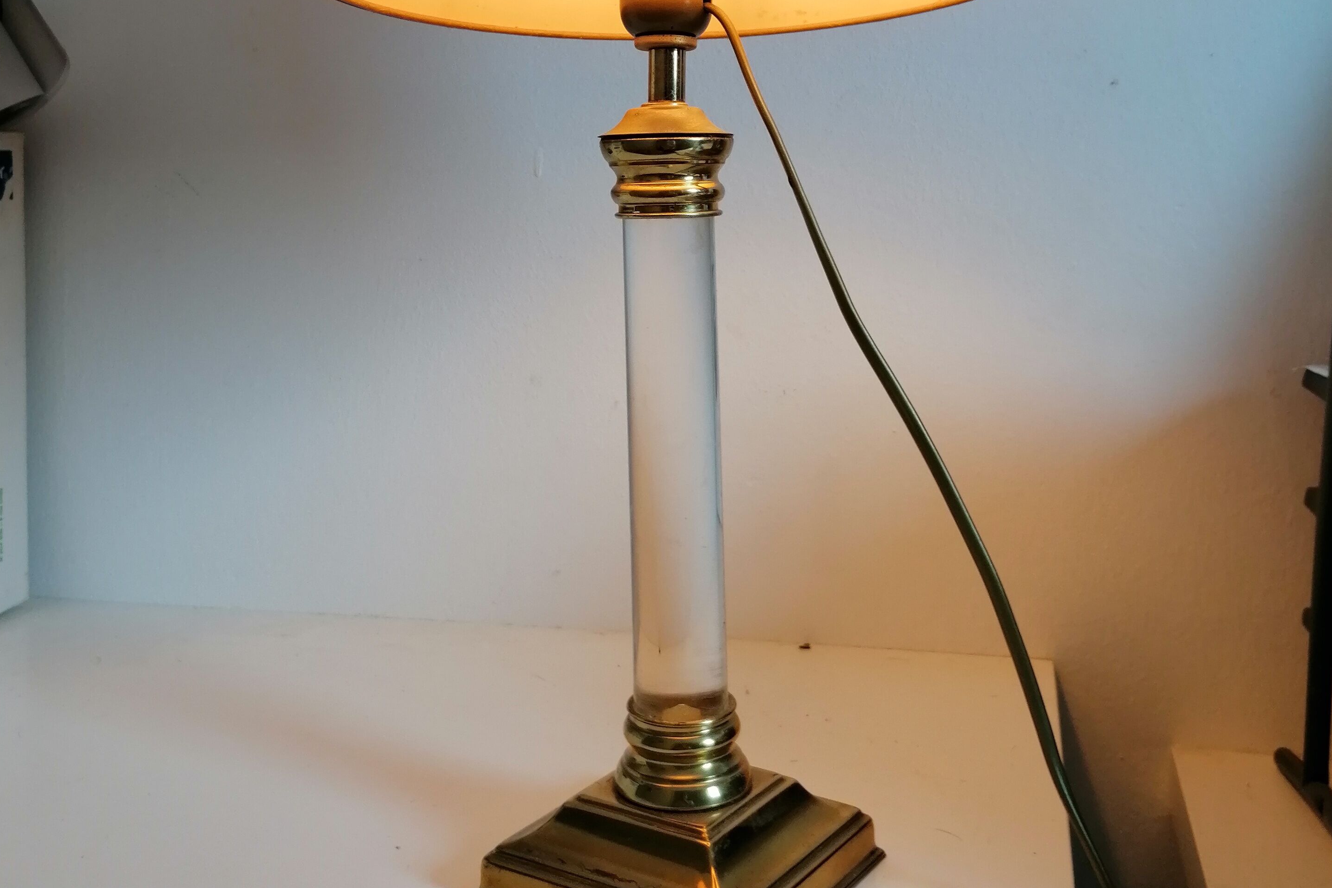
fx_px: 1443
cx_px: 657
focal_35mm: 39
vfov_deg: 32.9
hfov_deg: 49.6
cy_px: 137
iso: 64
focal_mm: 4.75
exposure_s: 1/50
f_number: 1.8
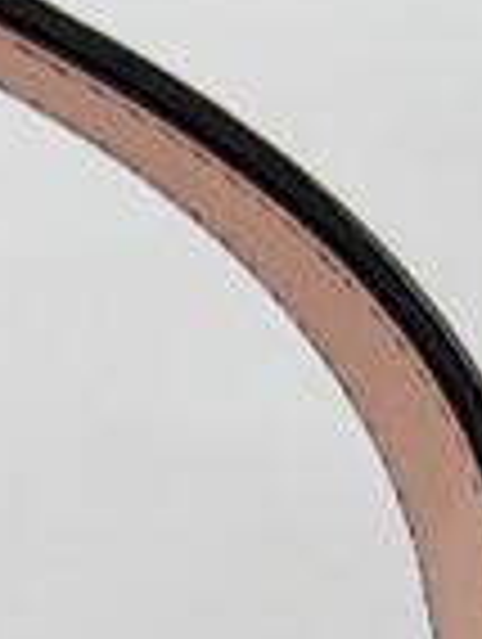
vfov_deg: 9.1
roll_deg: +0.1
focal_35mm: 187
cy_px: 1696
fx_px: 3461
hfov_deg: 7.7
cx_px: -387
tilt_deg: +3.4
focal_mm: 5.7
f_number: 1.5
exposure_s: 1/235
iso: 40
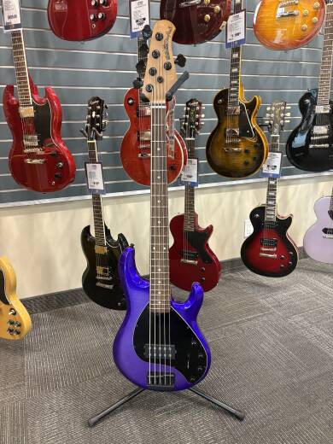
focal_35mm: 26
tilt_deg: -19.0
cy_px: 222
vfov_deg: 67.3
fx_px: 333
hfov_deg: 53.1
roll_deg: +1.4
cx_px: 166
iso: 250
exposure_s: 1/60
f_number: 1.6
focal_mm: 5.96
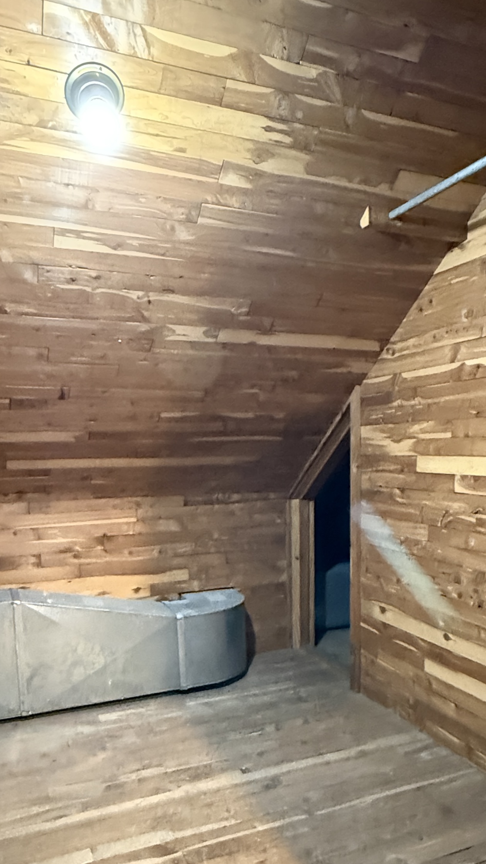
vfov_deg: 68.9
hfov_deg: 42.9
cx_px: 257
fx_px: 619
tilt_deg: -6.5
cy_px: 533
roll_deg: +1.2
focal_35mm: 27
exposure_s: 1/40
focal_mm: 2.22
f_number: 2.2
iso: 1600
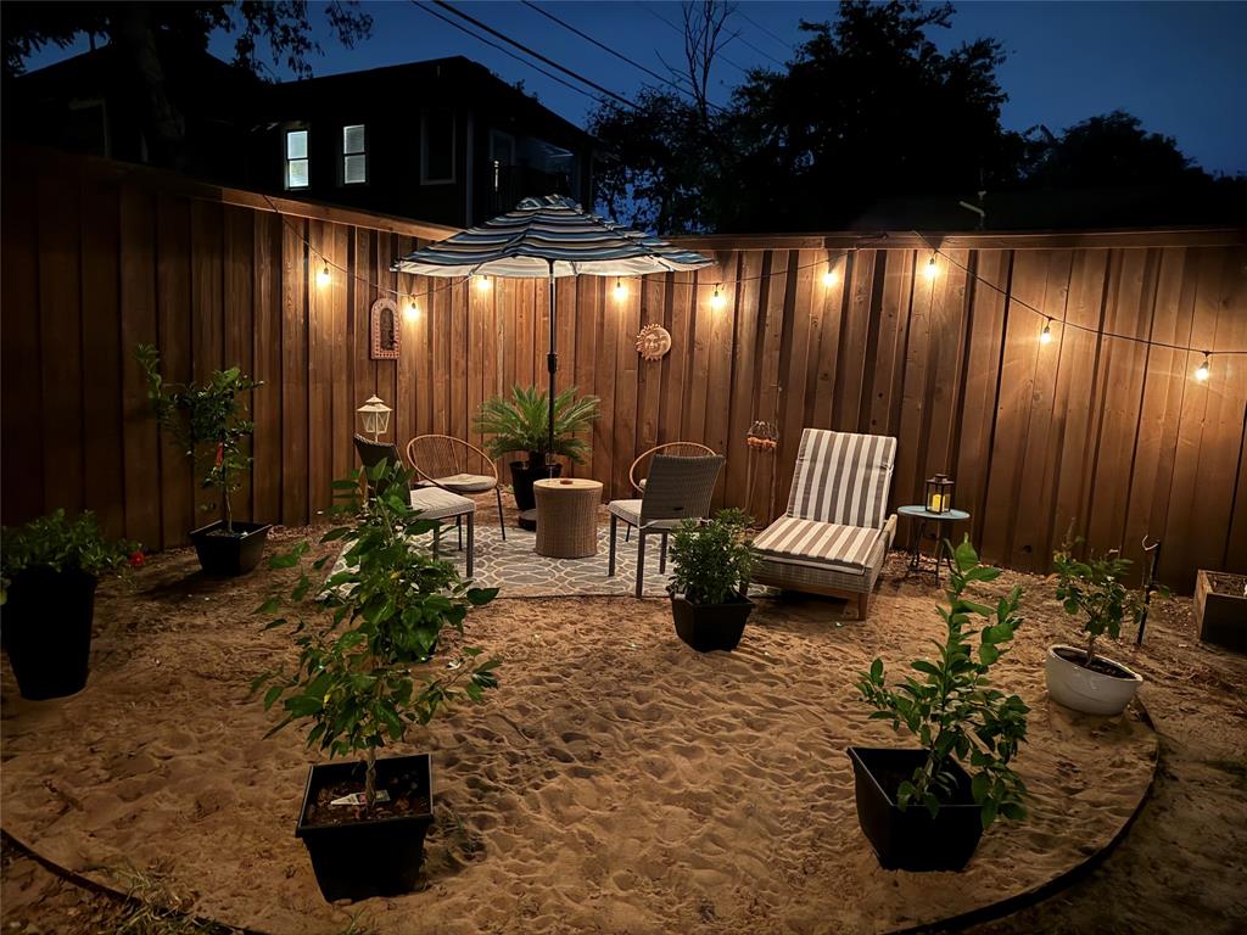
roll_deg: -2.8
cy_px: 468
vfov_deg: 56.8
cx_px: 624
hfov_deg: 71.6
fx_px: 865
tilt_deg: -8.5
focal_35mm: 24
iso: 2000
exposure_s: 1/9
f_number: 1.78
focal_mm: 6.86
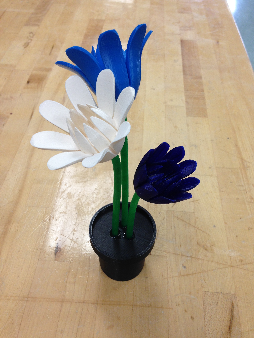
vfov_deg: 55.4
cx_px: 127
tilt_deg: -45.4
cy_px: 169
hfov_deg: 42.9
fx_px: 323
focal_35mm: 33
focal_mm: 4.12
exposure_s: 1/60
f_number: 2.4
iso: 64
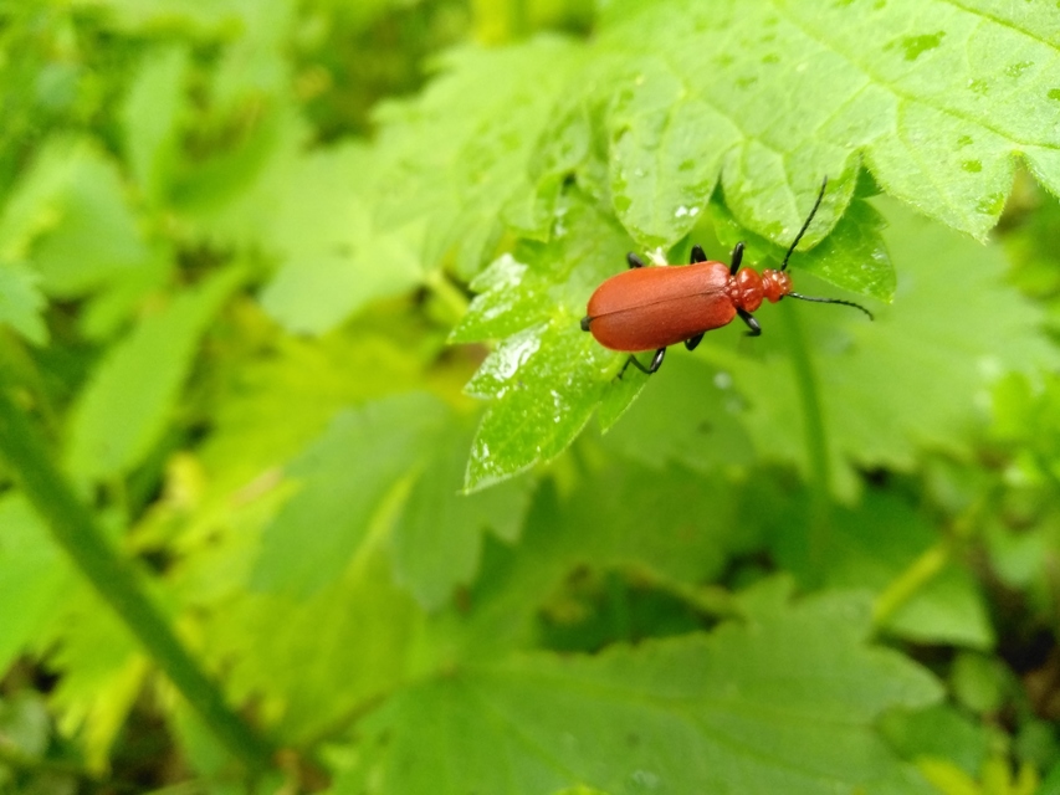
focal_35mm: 26
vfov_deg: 53.1
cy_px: 398
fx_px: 796
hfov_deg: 67.3
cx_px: 530
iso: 400
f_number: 2.2
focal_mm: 3.82
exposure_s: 1/50
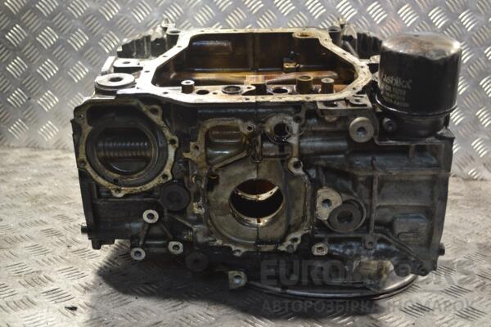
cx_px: 246
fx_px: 655
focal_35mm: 48
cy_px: 164
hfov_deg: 41.1
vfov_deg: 28.1
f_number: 4.8
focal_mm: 32
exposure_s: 1/60
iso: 640
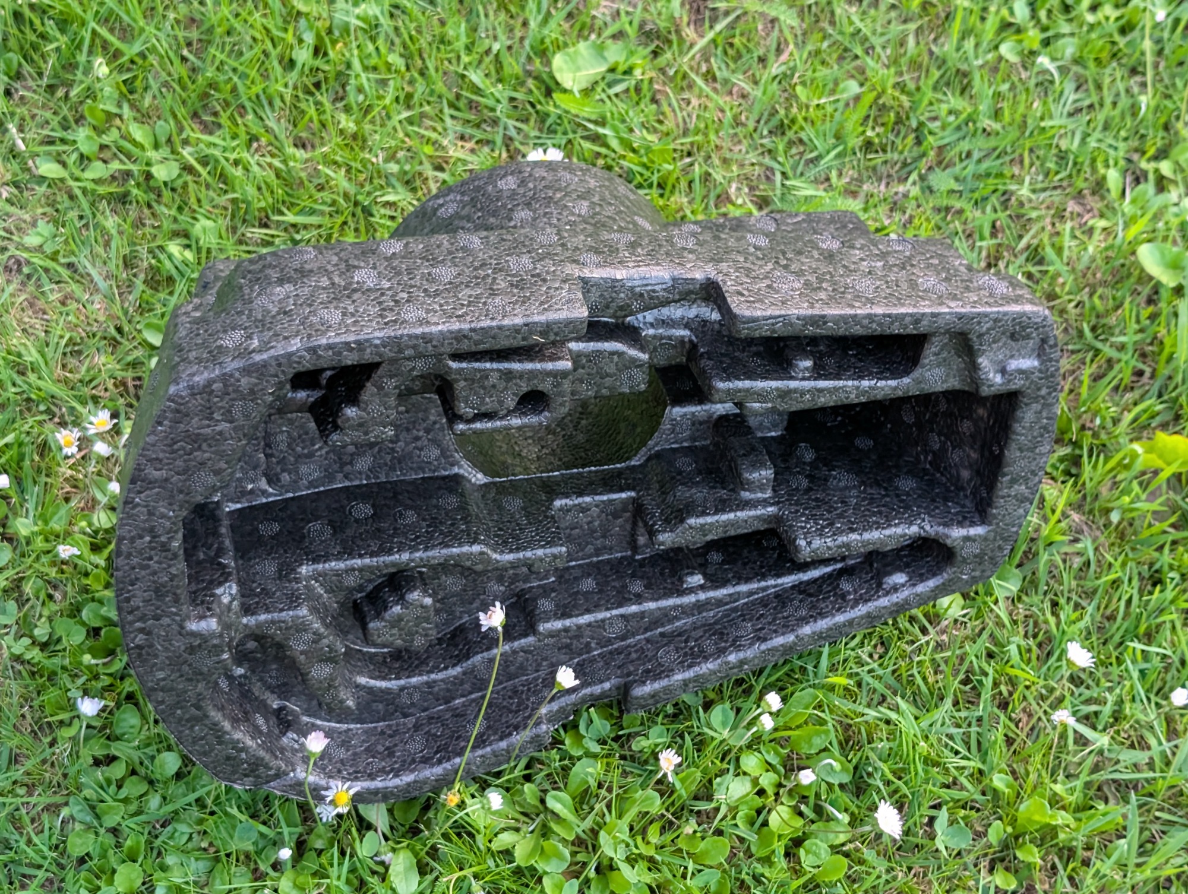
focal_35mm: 49
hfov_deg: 38.9
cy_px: 447
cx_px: 594
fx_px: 1684
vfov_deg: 29.7
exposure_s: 1/175
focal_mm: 6.9
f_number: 1.68
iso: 408
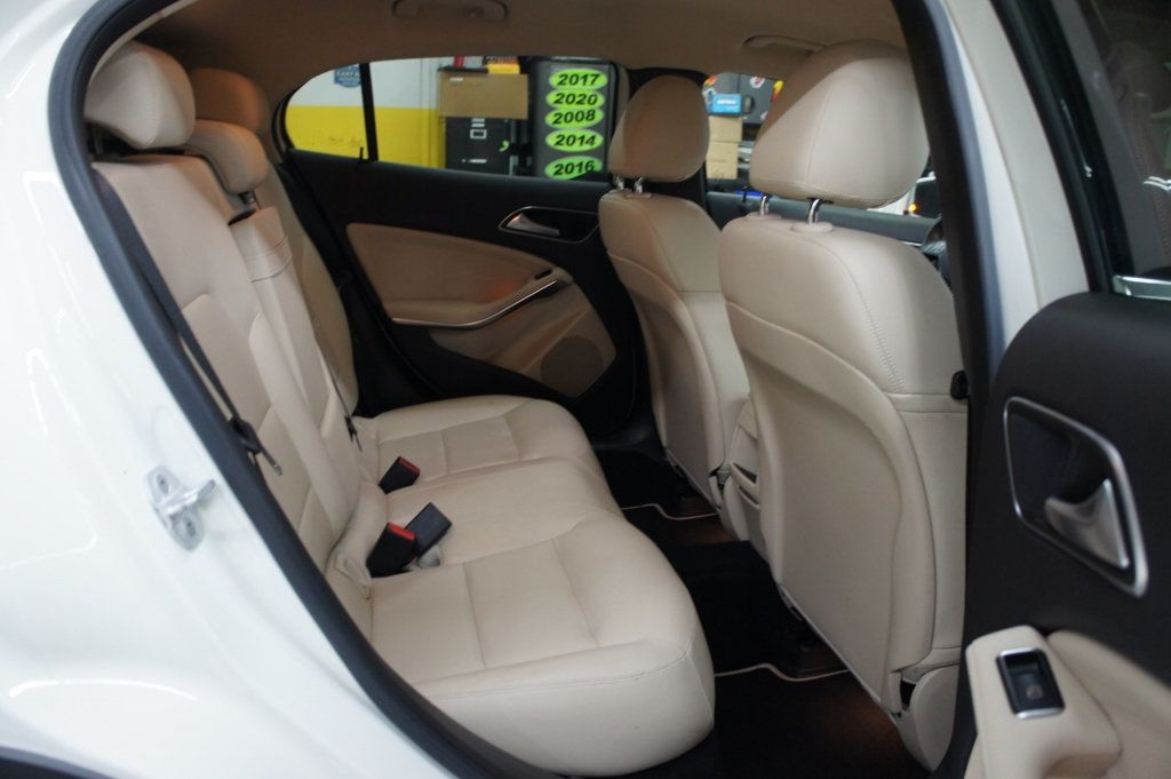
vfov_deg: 47.9
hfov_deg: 67.4
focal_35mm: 27
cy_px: 390
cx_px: 586
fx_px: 878
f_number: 3.5
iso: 640
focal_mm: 18
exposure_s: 1/30
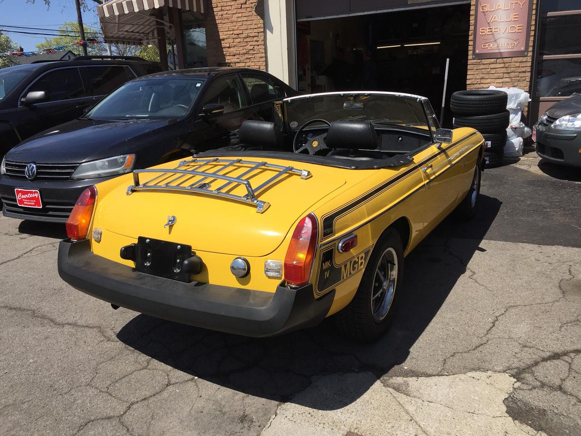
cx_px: 290
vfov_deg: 48.2
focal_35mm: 29
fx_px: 487
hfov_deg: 61.7
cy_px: 218
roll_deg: +1.5
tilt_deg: -14.9
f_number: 2.2
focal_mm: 4.15
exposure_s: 1/3300
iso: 32
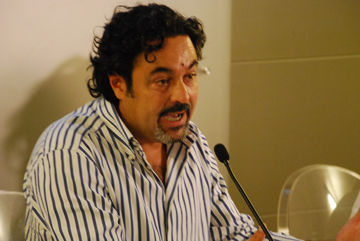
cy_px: 148
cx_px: 186
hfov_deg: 9.7
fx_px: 2113
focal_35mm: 211
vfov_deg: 6.5
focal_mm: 112
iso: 1600
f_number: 5.6
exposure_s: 1/20
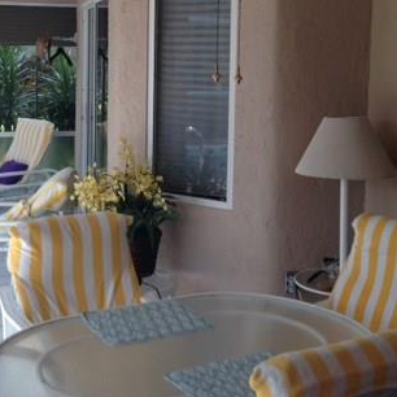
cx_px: 152
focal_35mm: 61
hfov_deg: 28.1
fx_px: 791
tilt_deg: -5.2
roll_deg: +1.3
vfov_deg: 27.8
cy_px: 102
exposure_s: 1/146
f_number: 2.4
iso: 50
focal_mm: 4.12
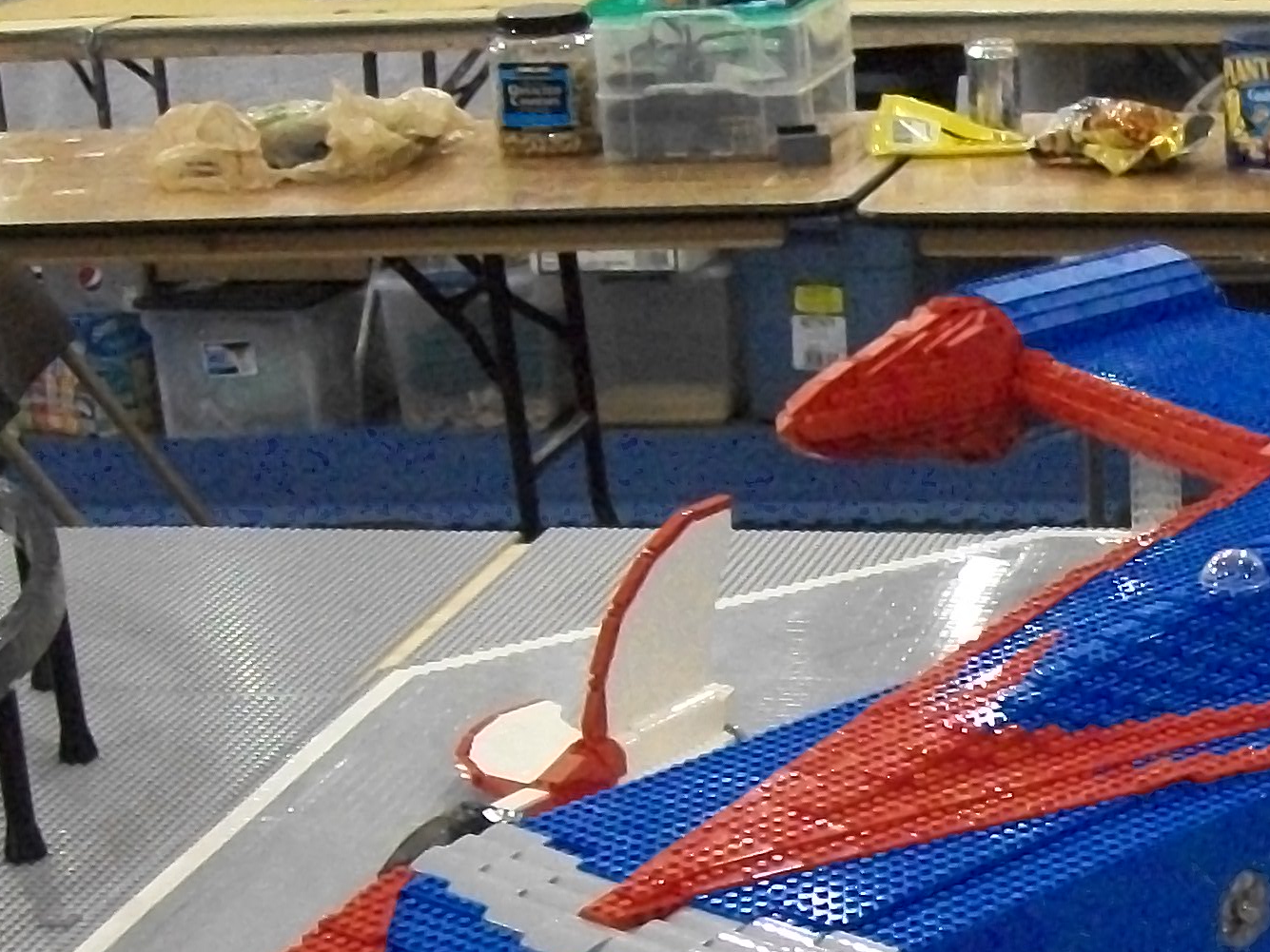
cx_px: 1374
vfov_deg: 16.4
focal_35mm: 88
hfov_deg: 21.2
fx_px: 3228
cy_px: 953
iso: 578
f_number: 2.7
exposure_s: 1/60
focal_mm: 6
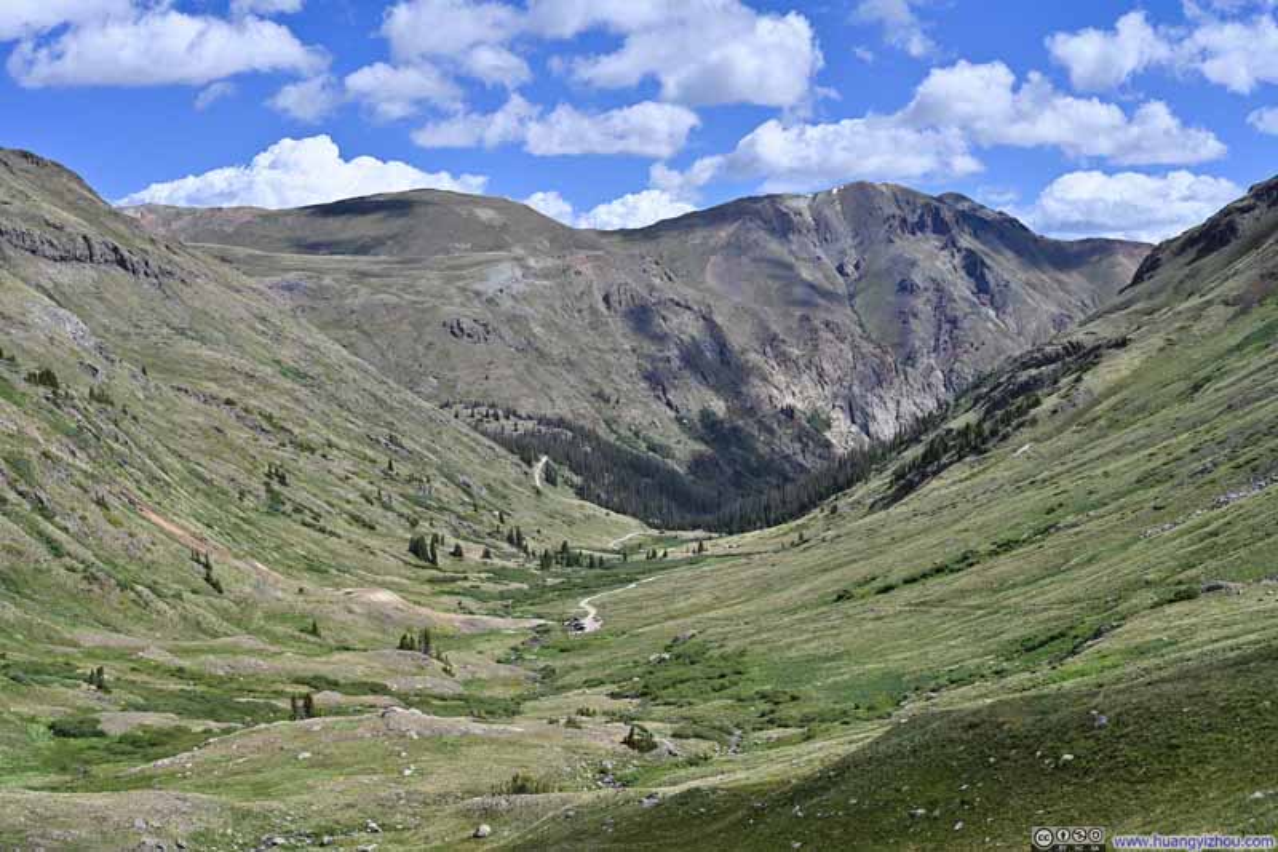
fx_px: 1597
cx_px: 639
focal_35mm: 45
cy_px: 426
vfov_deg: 29.9
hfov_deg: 43.6
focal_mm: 45
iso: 64
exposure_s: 1/500
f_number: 6.3
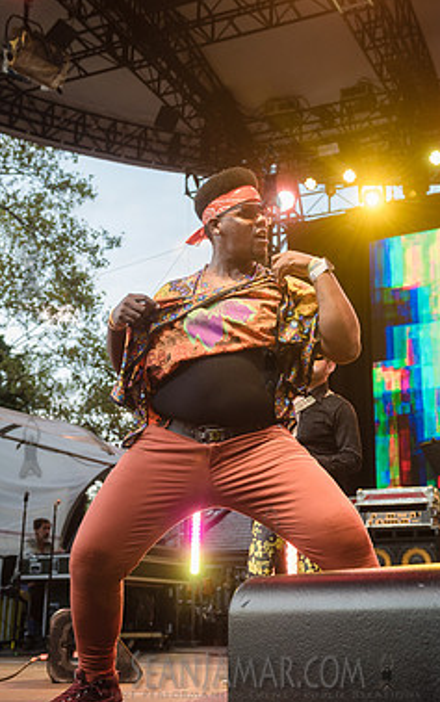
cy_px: 356
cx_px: 269
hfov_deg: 25.8
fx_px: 957
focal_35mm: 50
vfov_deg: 40.3
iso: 640
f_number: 4
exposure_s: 1/250
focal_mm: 32
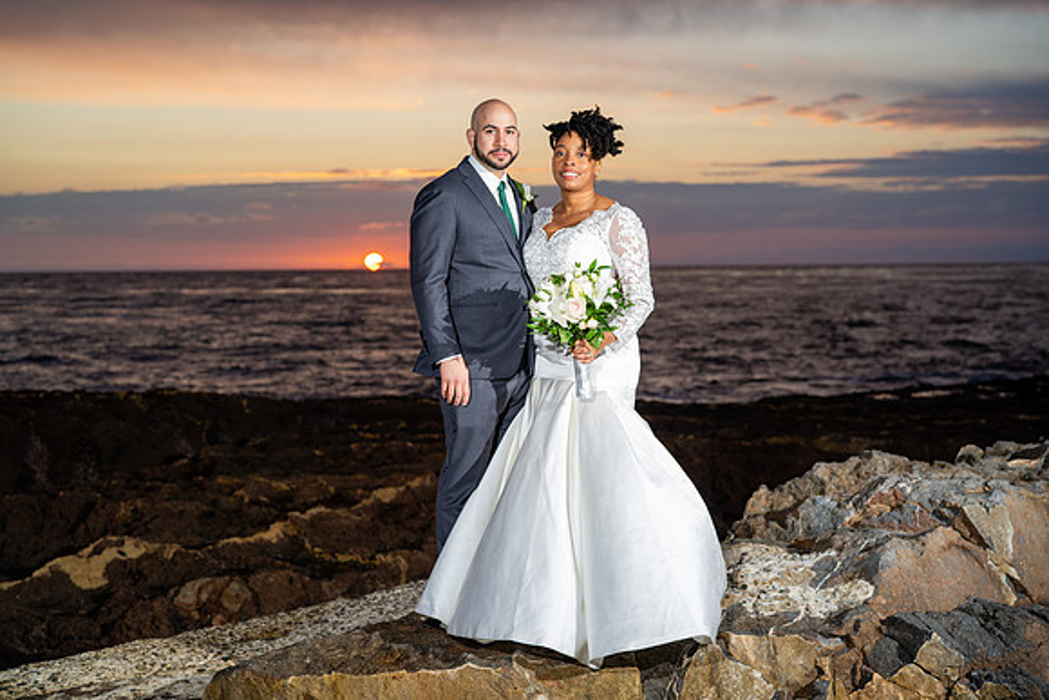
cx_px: 524
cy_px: 350
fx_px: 1457
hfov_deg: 39.6
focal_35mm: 50
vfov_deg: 27.0
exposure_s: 1/250
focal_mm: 50
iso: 50
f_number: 2.8
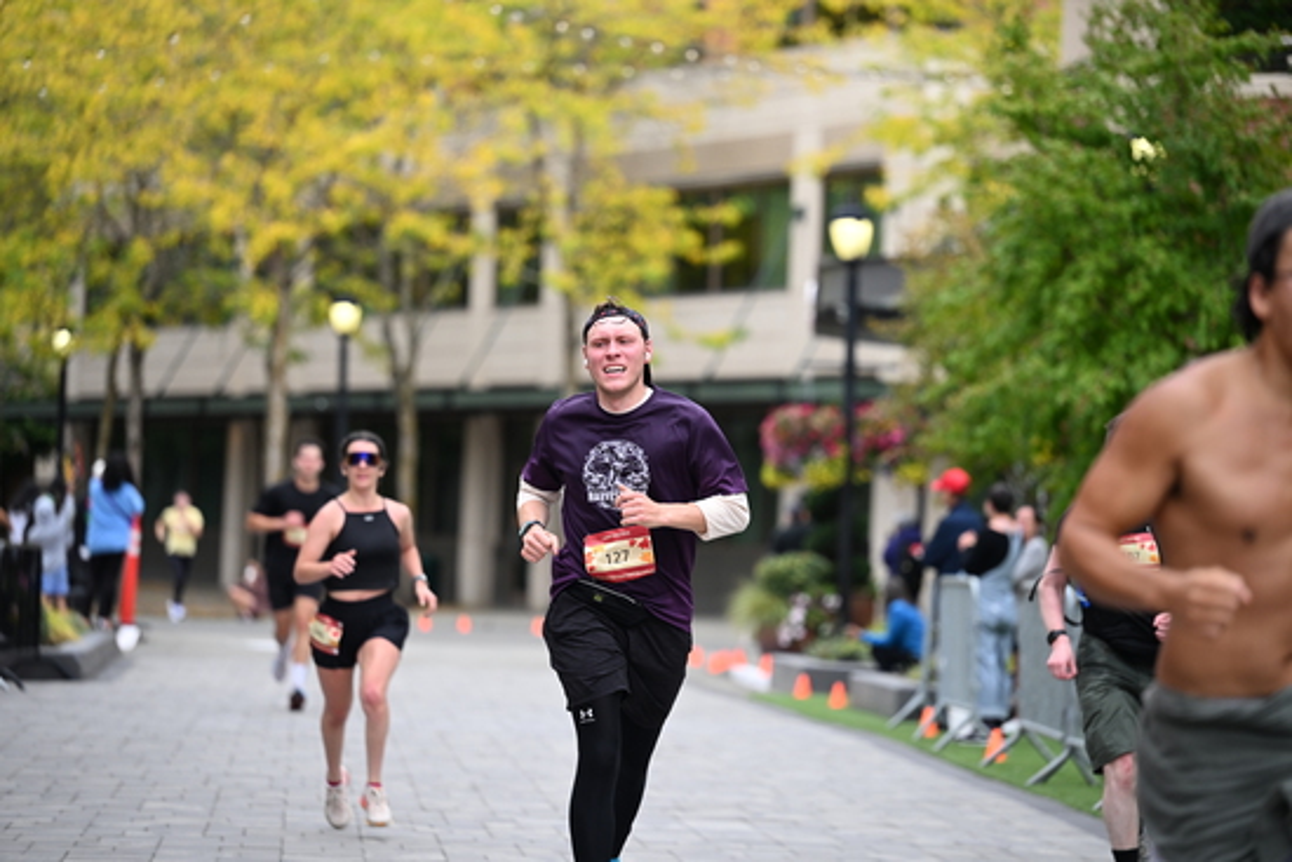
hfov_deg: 14.1
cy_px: 431
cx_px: 646
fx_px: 5205
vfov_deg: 9.5
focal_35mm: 145
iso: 640
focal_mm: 145
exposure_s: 1/2000
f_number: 2.8
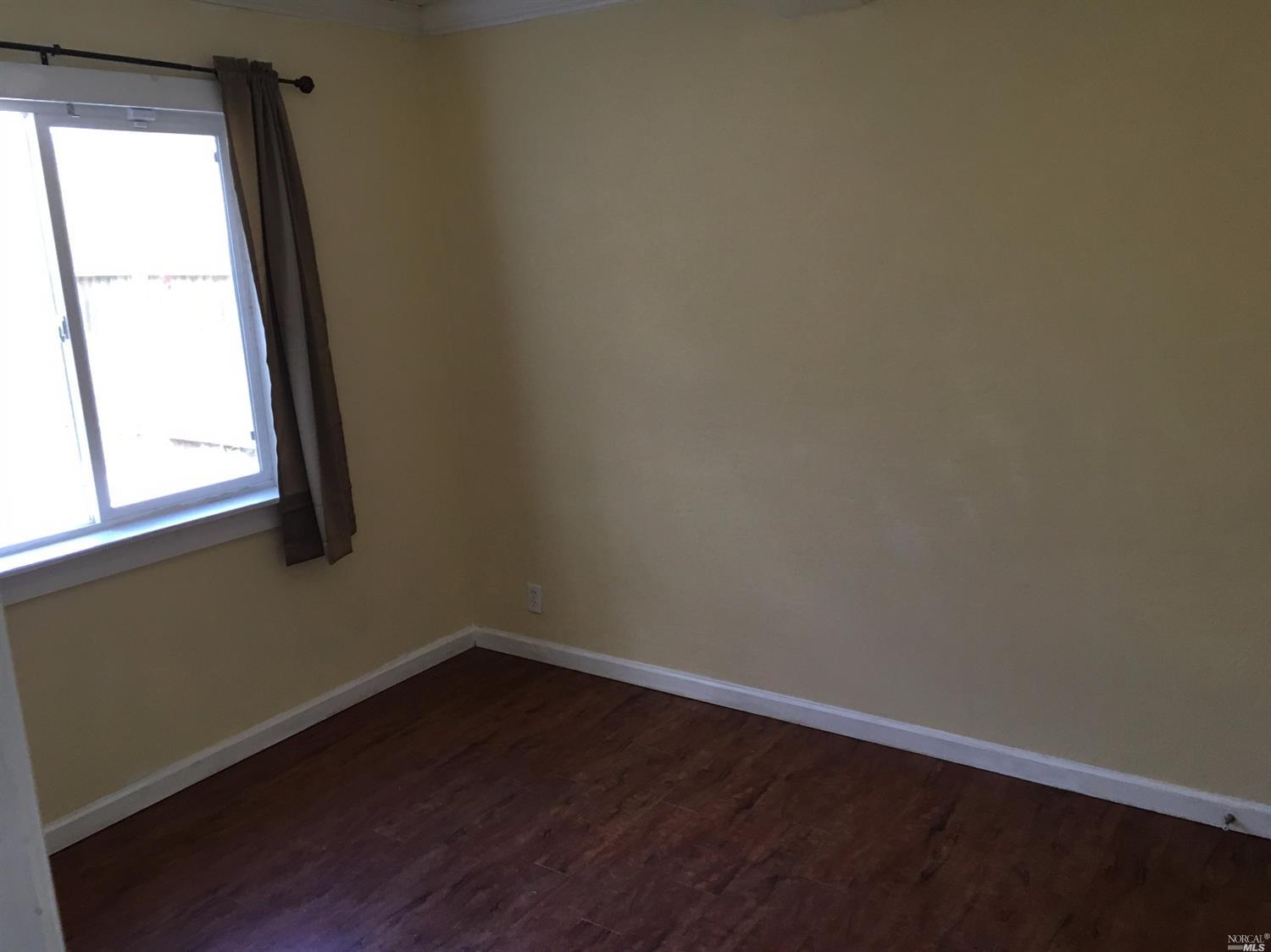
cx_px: 636
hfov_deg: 61.7
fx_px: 1064
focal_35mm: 29
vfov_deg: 48.2
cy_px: 476
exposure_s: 1/30
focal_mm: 4.15
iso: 40
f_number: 2.2
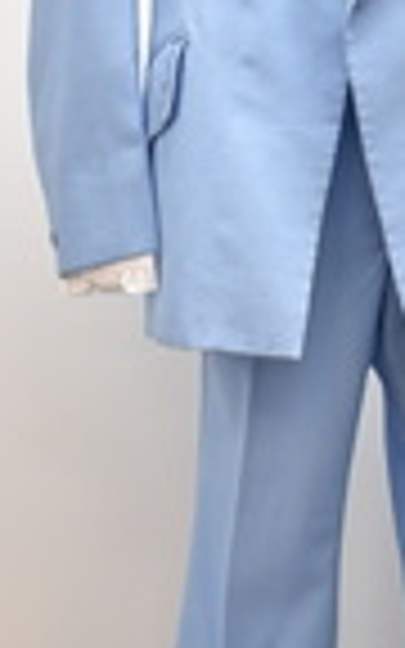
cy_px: 302
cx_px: 333
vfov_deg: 18.1
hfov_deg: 11.3
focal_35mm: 115
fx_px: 2031
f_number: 4.5
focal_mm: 24
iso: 1000
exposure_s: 1/80
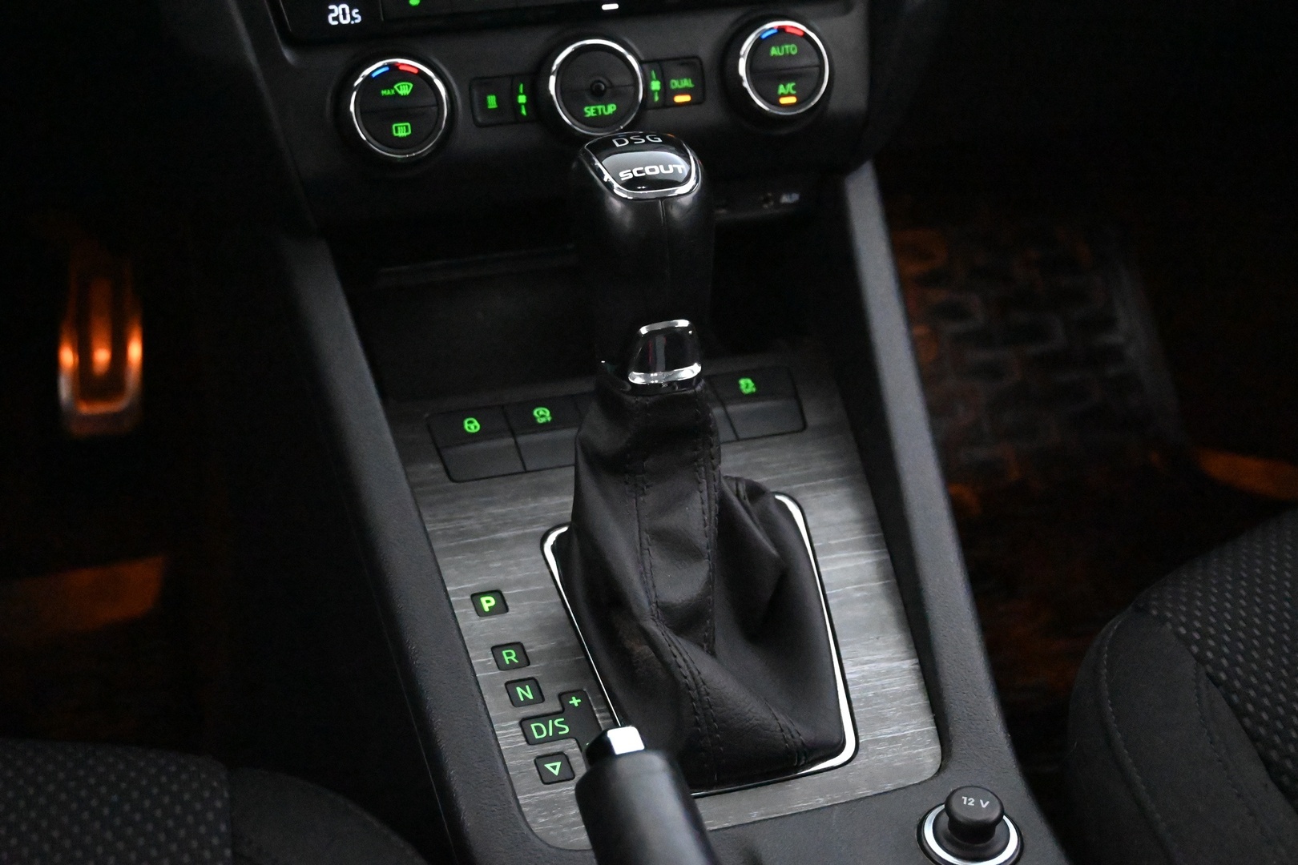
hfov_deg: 38.9
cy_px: 432
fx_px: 1839
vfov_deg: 26.5
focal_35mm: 51
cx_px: 649
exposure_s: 1/50
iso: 20000
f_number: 5
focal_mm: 34
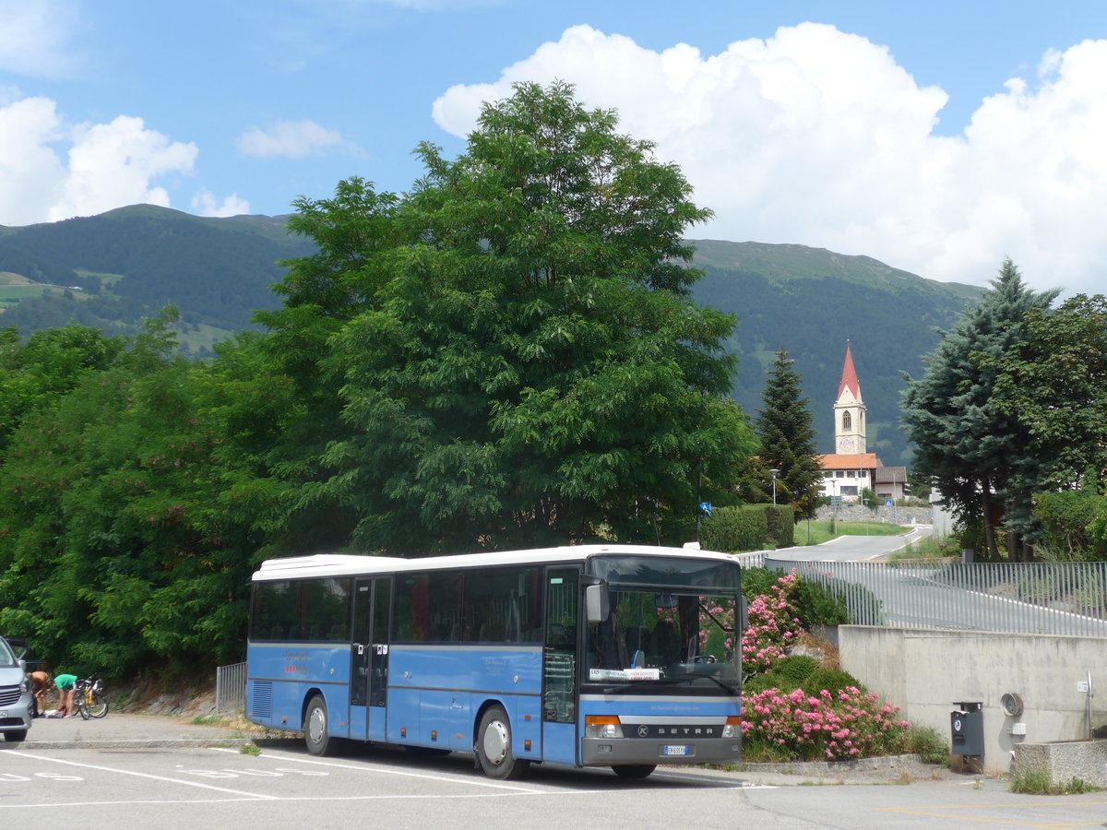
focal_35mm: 59
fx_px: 1887
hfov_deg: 32.7
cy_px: 415
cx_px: 554
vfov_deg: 24.8
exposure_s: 1/640
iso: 80
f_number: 3.5
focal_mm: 12
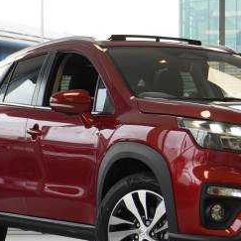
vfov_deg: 13.0
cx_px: 209
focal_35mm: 134
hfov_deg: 12.9
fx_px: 1055
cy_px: 134
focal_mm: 40
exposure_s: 1/160
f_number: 5.6
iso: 1000
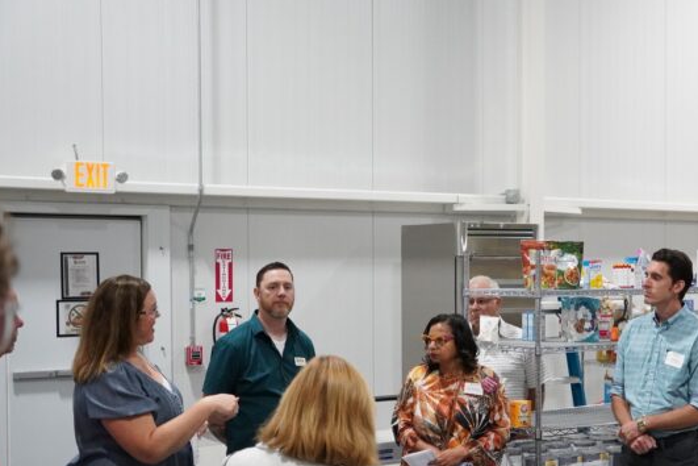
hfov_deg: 35.2
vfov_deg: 24.2
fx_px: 1082
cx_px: 494
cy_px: 309
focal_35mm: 56
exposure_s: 1/640
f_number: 2.8
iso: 3200
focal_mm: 25.7
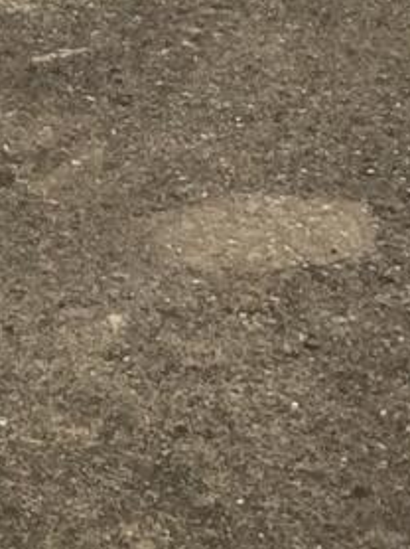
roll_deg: +0.8
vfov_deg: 8.5
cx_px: -134
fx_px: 3306
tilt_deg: -11.8
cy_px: -845
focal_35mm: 209
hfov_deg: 7.0
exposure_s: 1/694
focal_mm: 4.15
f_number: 2.2
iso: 32
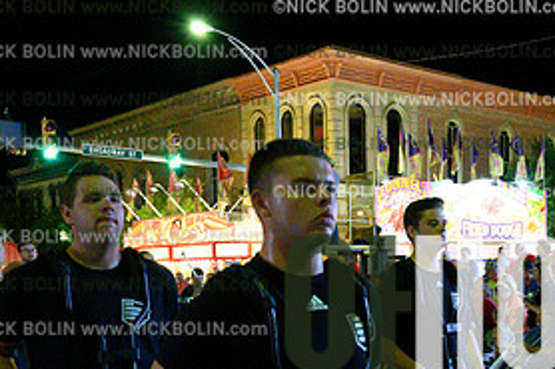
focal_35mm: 50
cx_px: 425
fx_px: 770
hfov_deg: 38.5
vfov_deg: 26.1
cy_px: 329
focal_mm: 24
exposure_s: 1/400
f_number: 4
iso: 32000
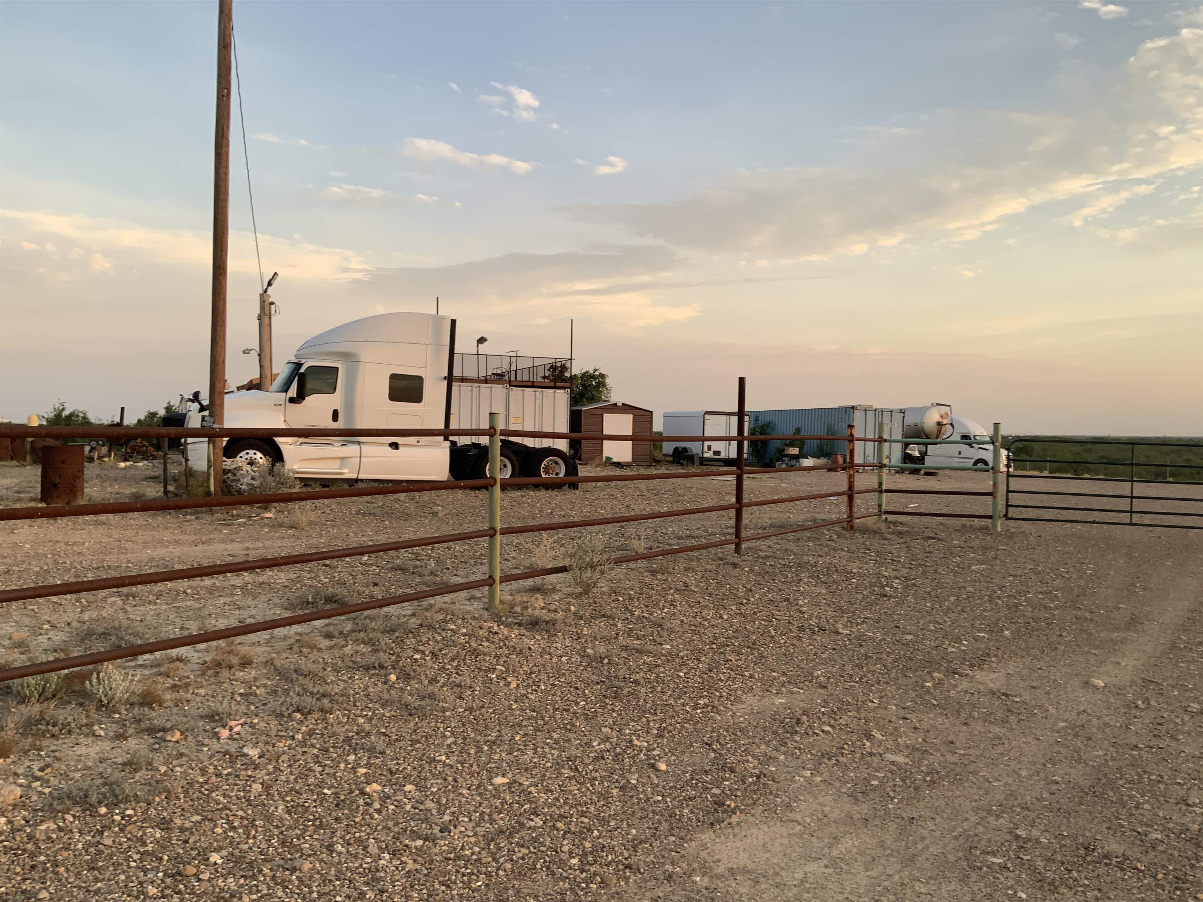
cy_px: 451
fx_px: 1008
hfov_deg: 61.7
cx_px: 602
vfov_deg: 48.2
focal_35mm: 29
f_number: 1.8
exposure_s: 1/185
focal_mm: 3
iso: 16
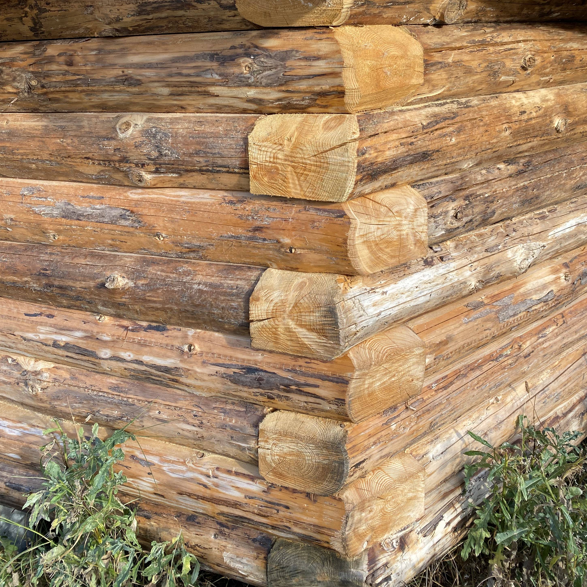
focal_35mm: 32
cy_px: 199
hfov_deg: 51.1
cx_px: 290
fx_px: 614
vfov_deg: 50.3
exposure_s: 1/479
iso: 32
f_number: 1.8
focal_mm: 4.25
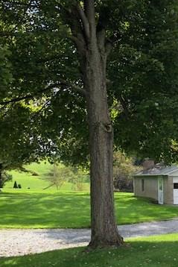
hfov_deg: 25.2
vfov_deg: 38.1
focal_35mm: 52
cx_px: 161
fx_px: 385
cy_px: 157
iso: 20
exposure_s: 1/1091
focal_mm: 3.99
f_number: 1.8
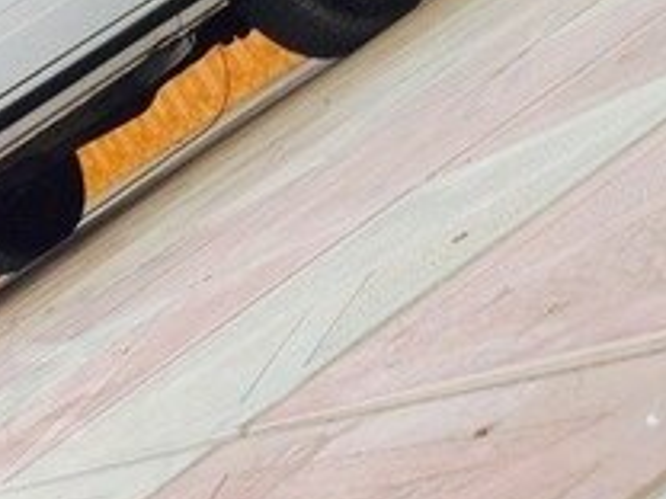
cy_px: 392
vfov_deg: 16.0
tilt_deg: -1.2
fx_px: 1770
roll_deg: +34.5
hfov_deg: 19.4
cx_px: -243
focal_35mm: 92
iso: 50
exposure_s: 1/100
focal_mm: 4.15
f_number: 2.2
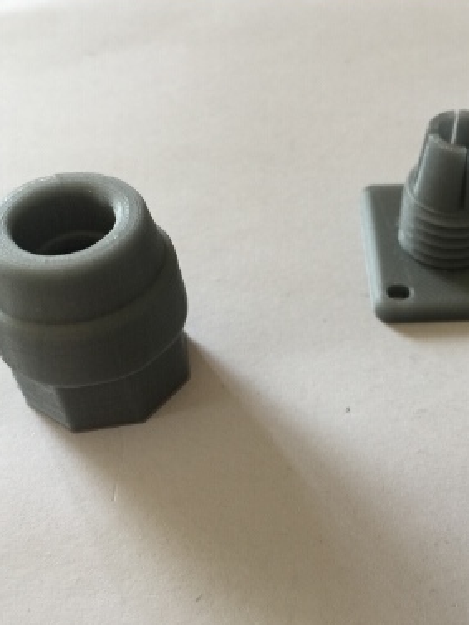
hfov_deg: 34.8
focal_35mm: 41
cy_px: 315
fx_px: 740
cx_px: 319
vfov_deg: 45.8
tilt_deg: -45.6
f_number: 2.2
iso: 64
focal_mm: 4.15
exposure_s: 1/33
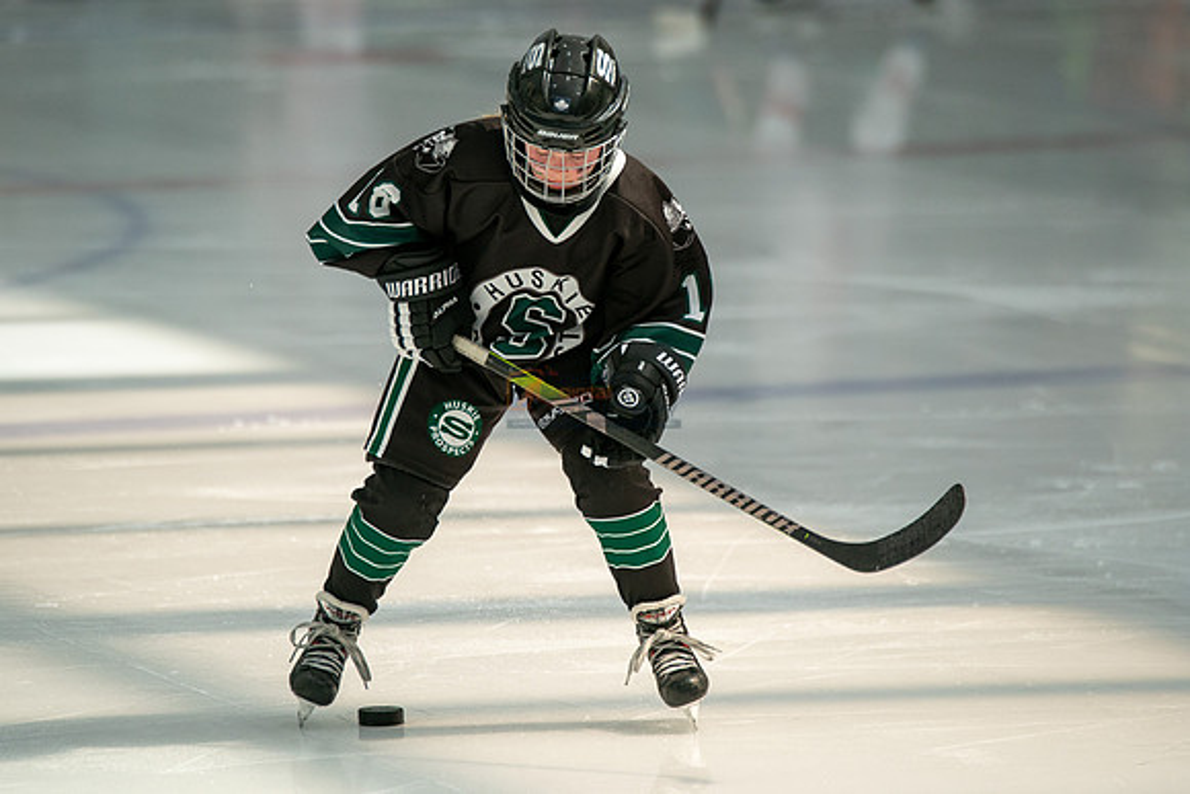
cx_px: 595
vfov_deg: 3.9
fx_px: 11754
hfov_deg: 5.8
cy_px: 324
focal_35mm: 356
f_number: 3.5
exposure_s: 1/4000
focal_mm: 300
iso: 1600
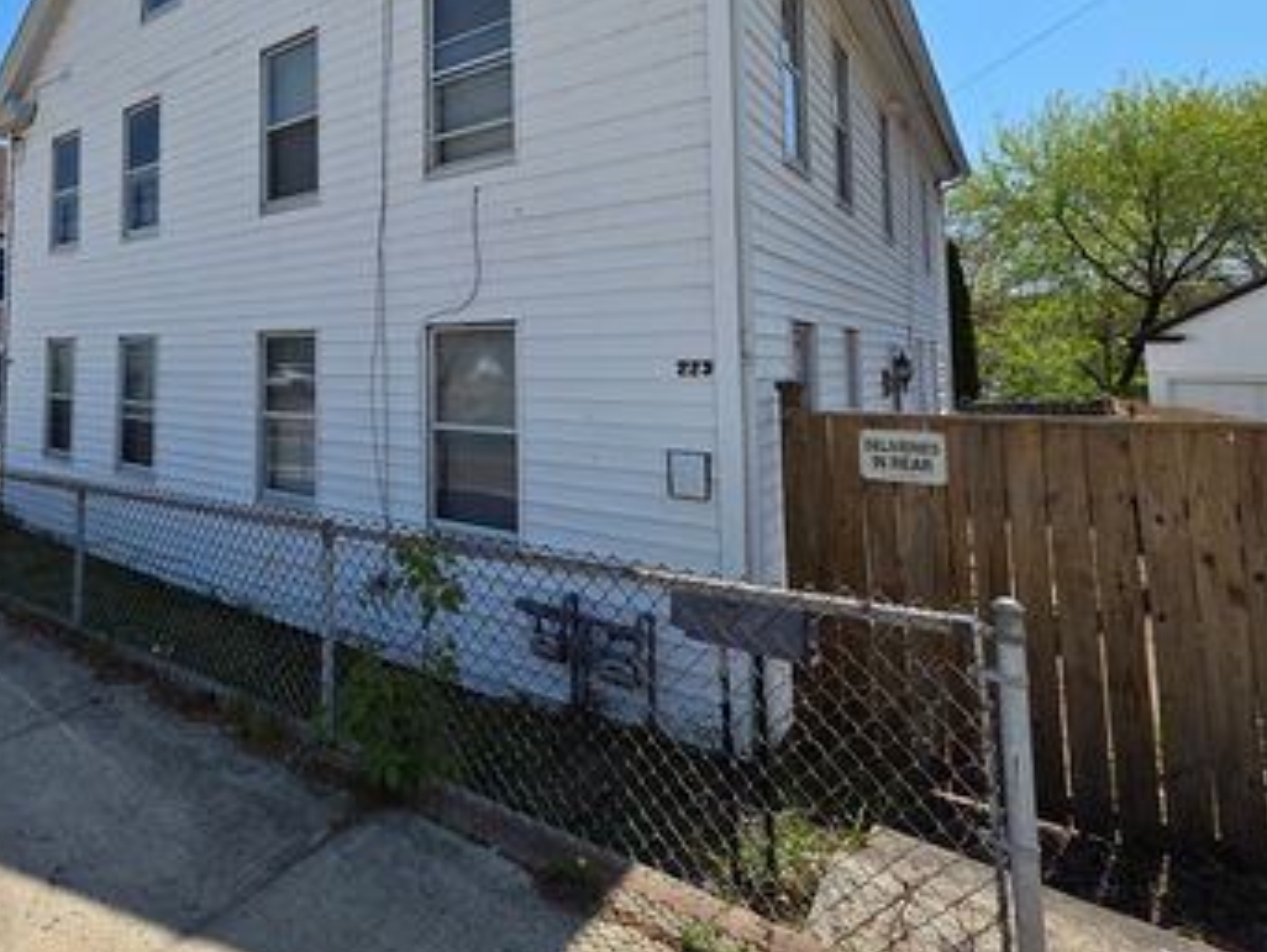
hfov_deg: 80.0
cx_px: 363
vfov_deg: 66.7
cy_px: 309
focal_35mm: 19
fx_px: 696
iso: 40
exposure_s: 1/2246
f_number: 1.9
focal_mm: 2.2
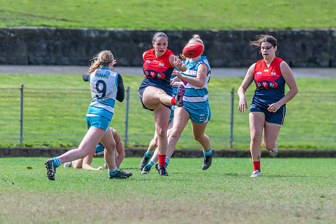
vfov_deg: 1.9
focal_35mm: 742
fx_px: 6925
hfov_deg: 2.8
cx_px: 205
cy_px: 119
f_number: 6.3
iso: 1000
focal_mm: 460
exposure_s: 1/1600
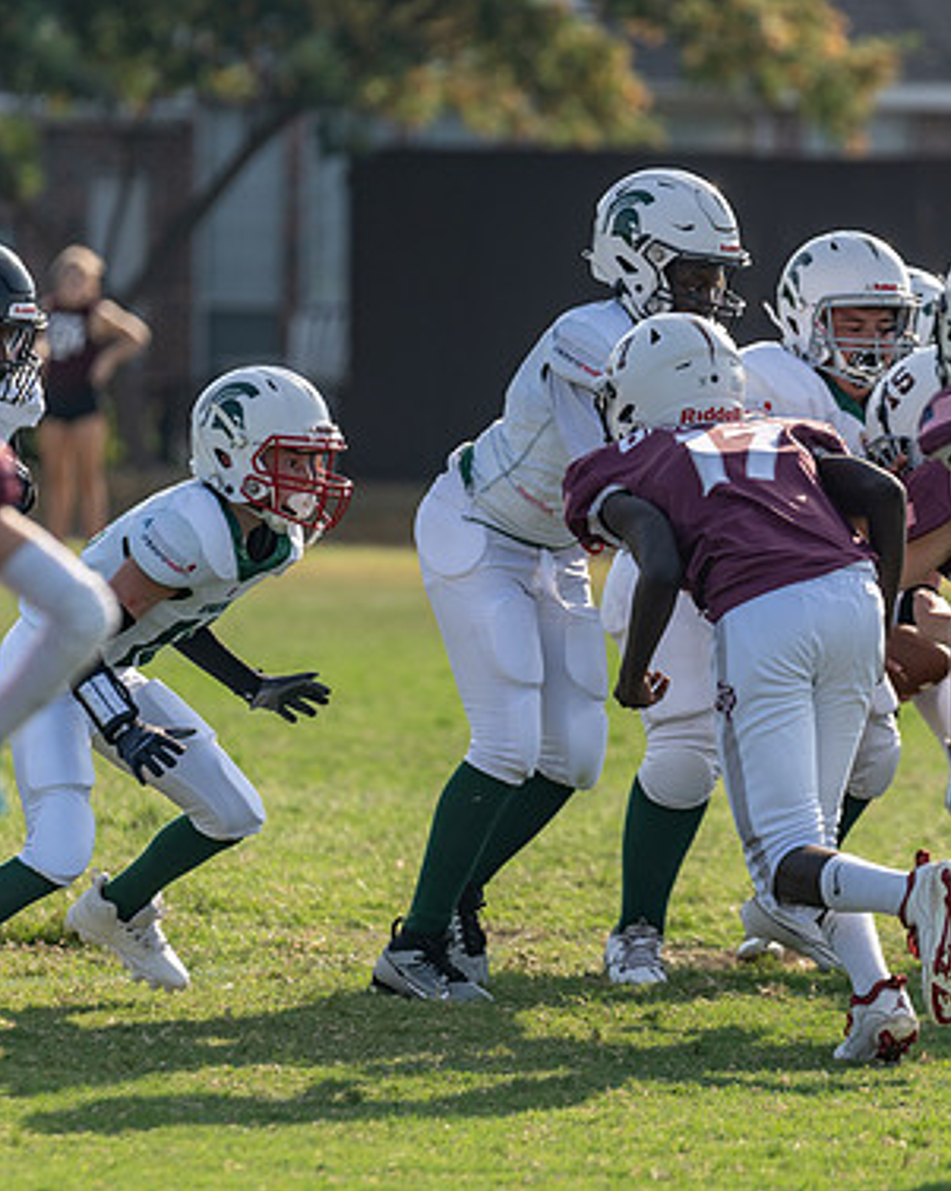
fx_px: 13209
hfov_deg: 4.1
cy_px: 654
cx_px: 564
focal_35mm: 375
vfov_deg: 5.2
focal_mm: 200
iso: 100
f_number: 3.5
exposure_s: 1/1250
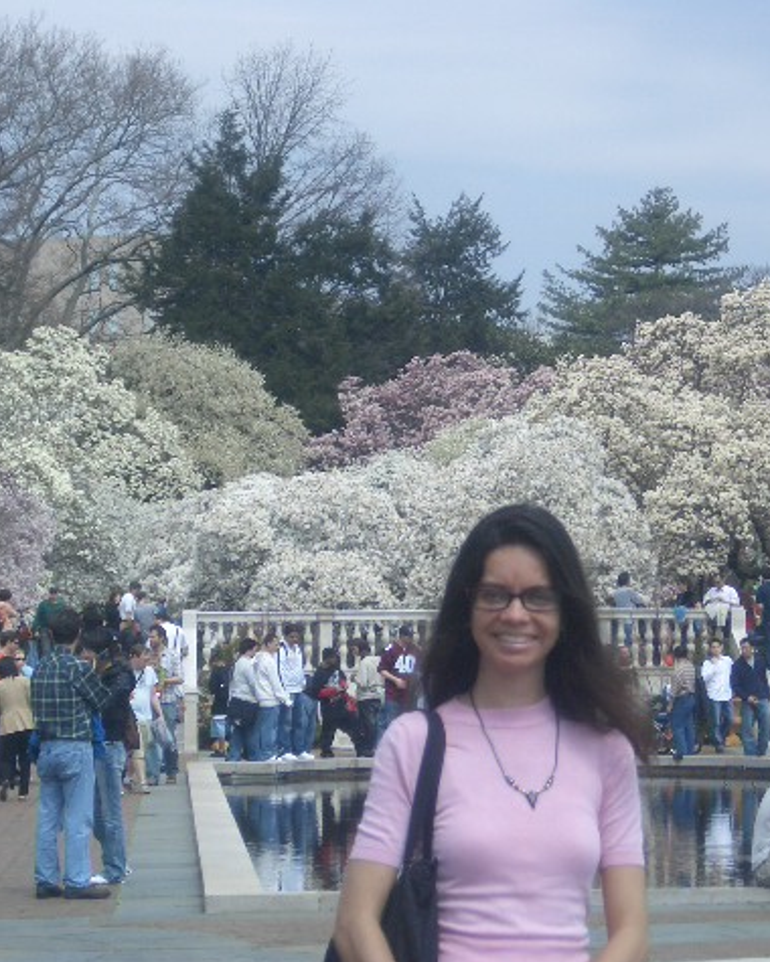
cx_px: 316
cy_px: 484
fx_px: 3931
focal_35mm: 138
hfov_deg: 11.2
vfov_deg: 14.0
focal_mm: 17.4
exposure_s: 1/500
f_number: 4.8
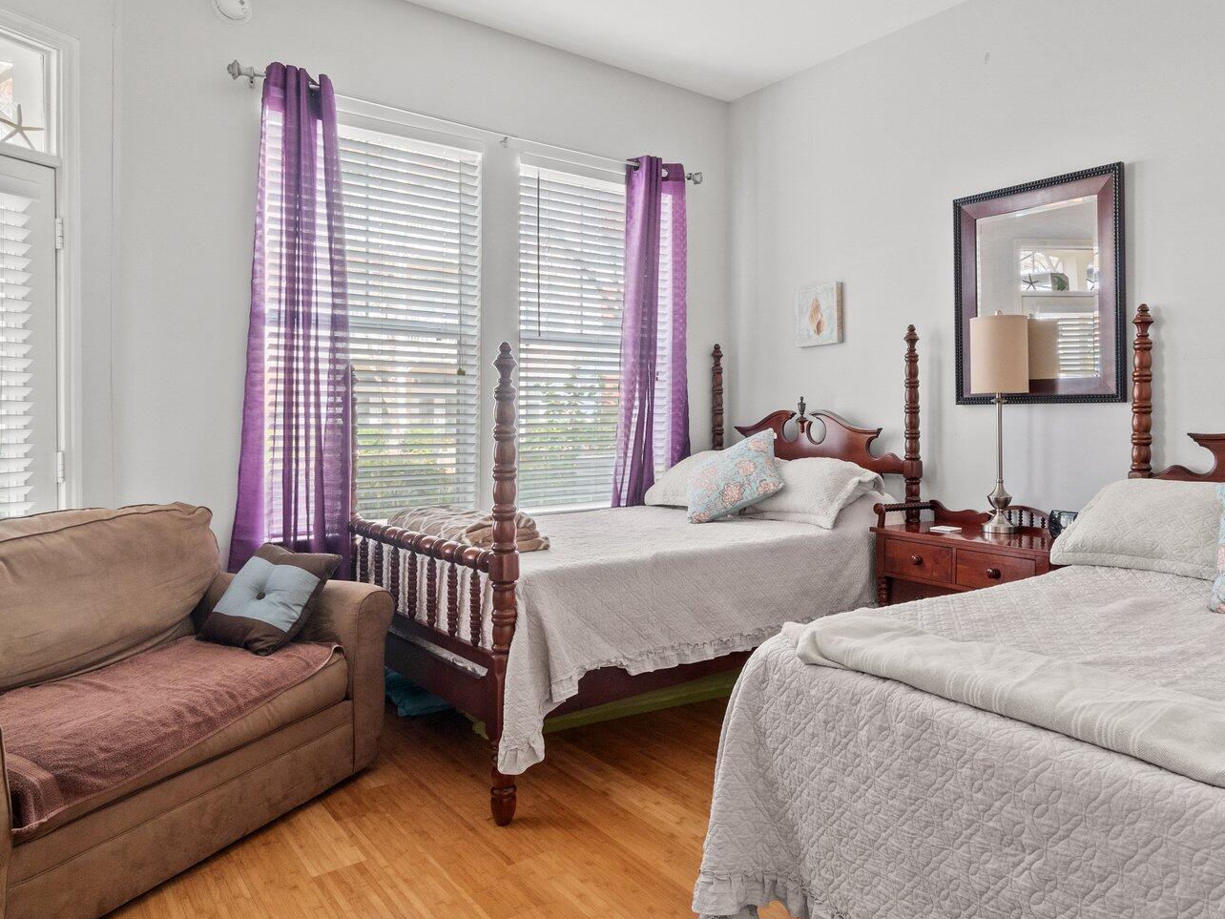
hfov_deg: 73.0
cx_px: 747
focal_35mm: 23
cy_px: 396
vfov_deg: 58.7
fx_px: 814
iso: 800
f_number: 8
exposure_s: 1/1.25
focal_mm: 10
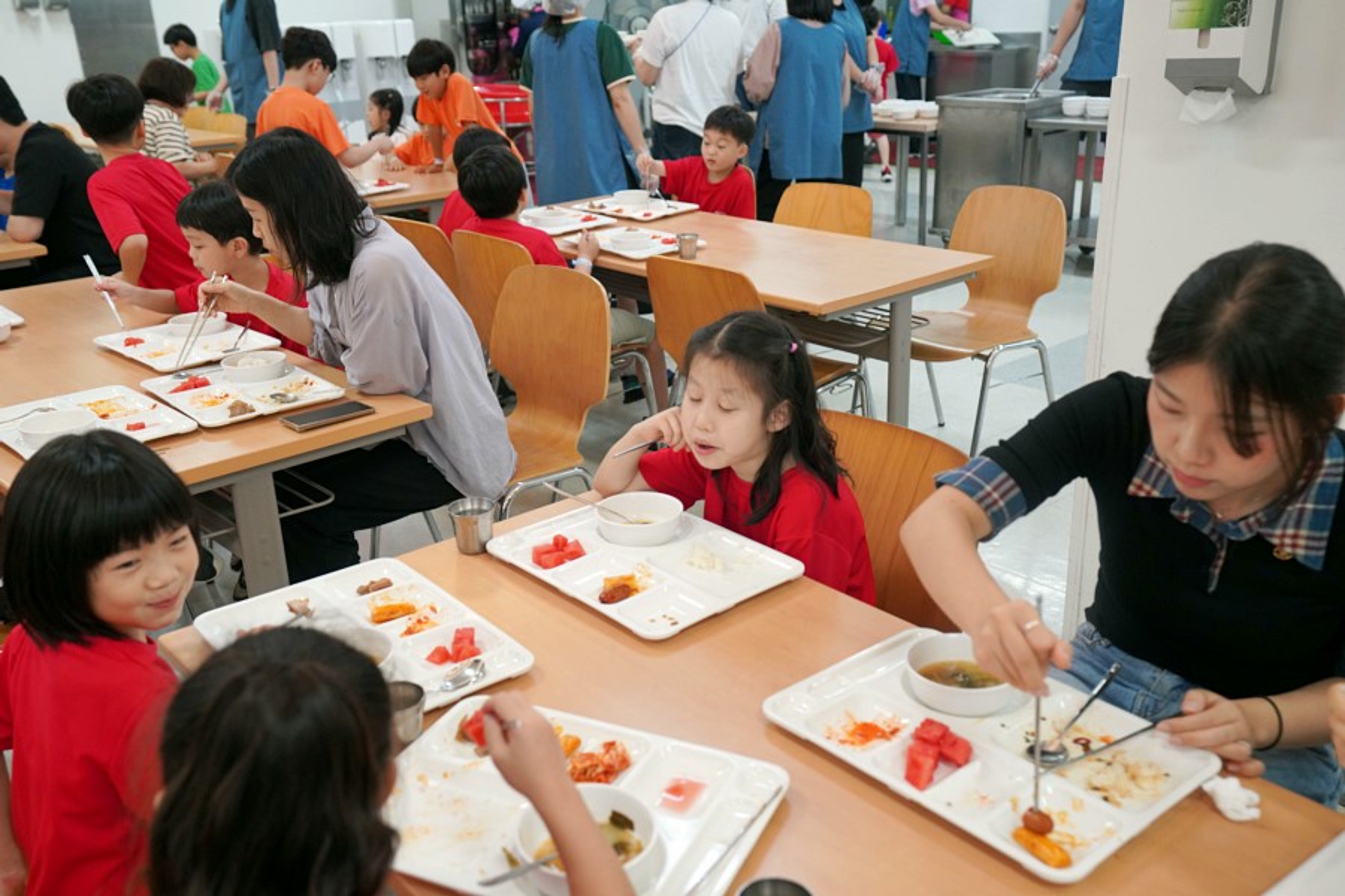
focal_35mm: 34
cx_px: 672
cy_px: 448
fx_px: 1270
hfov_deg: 55.8
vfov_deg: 38.9
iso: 1600
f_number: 4
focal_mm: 34
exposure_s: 1/160
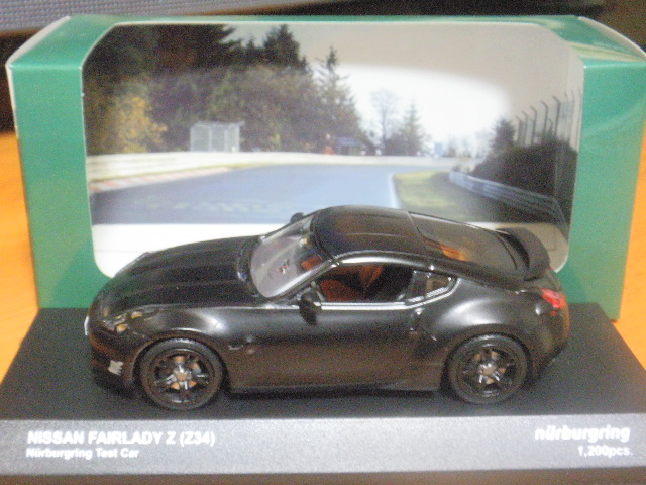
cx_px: 323
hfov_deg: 36.8
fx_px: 970
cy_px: 242
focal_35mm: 52
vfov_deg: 28.0
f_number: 4.3
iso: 250
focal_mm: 9.1
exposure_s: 1/4
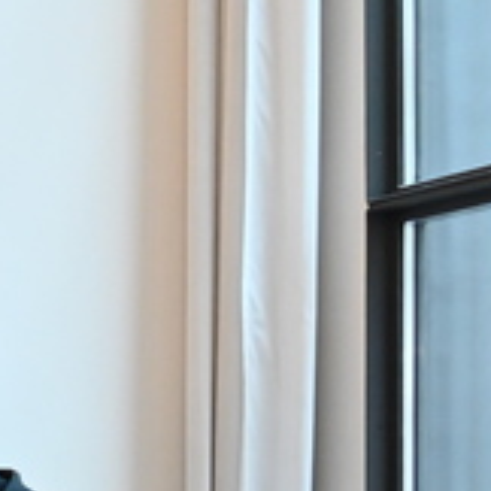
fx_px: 2317
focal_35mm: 144
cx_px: -771
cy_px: 471
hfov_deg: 10.2
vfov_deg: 12.0
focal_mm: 30.5
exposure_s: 1/60
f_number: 4.5
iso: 4000
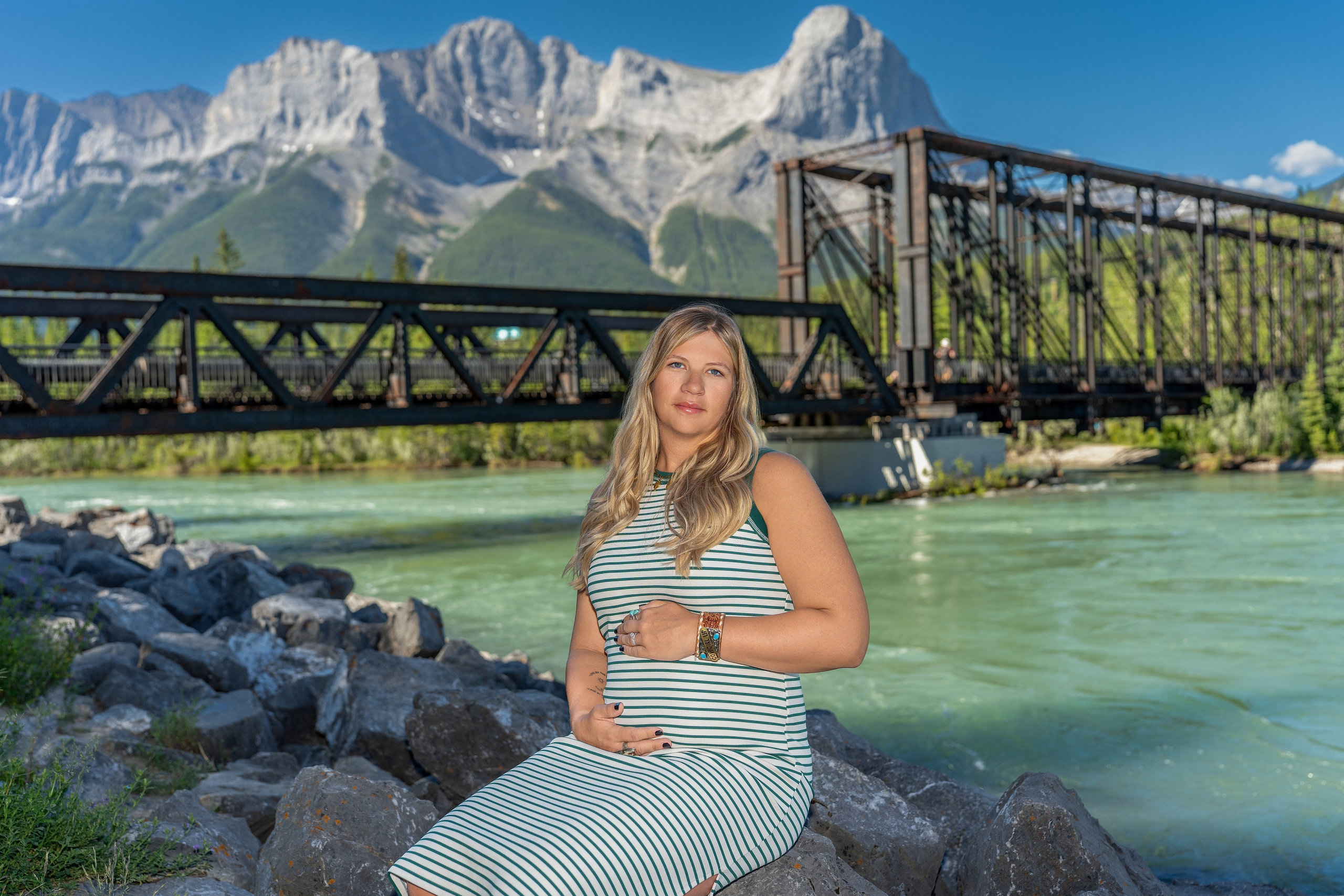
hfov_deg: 54.4
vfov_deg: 37.9
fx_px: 1307
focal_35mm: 35
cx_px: 672
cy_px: 448
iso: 125
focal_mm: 35
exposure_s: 1/1000
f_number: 3.2
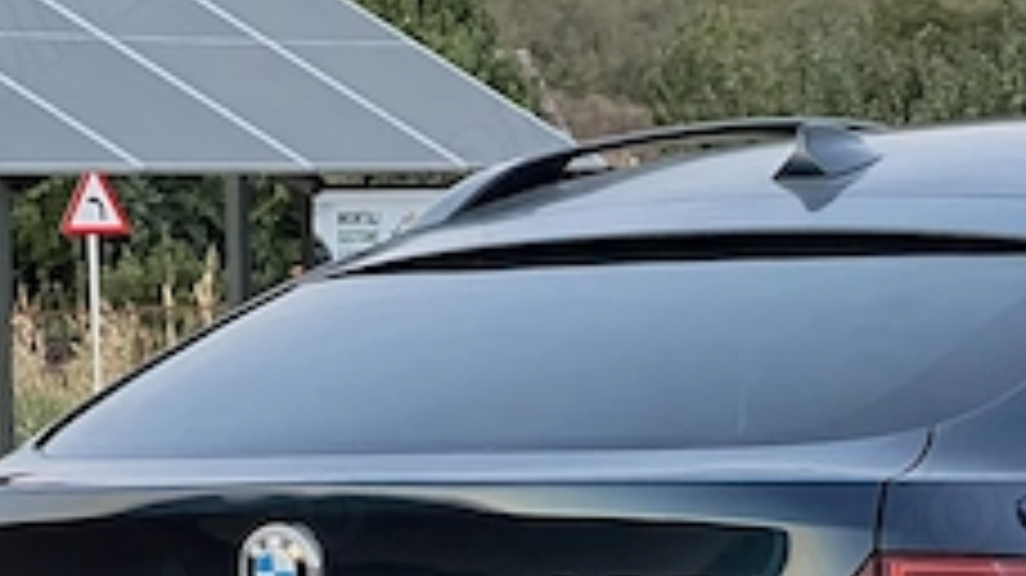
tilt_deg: -3.7
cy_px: 734
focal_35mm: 221
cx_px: 1026
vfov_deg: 5.5
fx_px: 6010
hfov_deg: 9.7
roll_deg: +0.7
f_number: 2.8
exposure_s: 1/50
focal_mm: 9
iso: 800
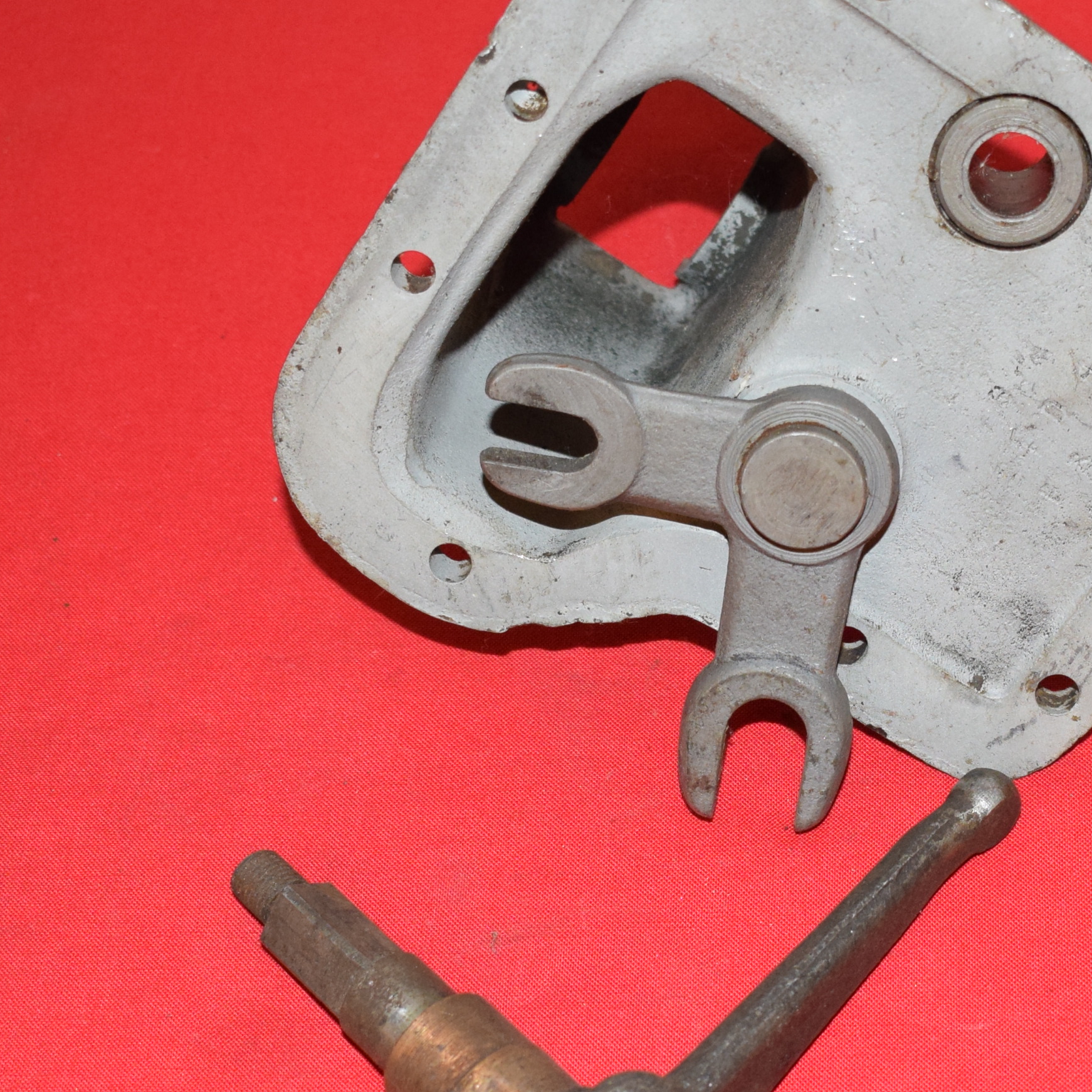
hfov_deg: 21.7
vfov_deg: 21.9
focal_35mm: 79
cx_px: 829
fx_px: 2820
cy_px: 690
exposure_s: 1/200
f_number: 5
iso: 1250
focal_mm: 24
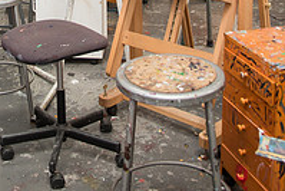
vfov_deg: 17.7
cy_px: -83
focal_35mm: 70
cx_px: 56
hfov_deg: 28.2
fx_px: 555
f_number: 4
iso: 800
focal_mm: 24
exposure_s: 1/125
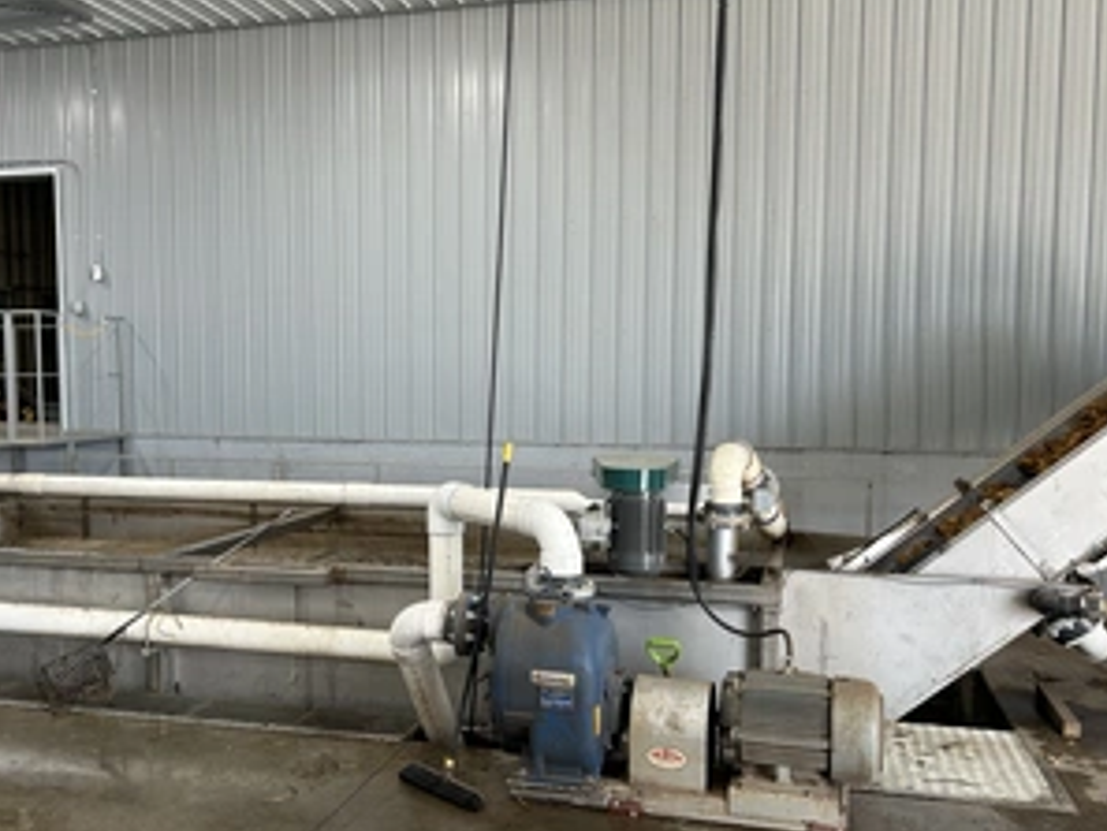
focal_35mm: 35
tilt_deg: -3.1
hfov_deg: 52.4
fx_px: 1120
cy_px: 451
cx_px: 473
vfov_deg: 40.7
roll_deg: +1.0
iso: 64
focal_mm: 5.7
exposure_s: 1/120
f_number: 1.5
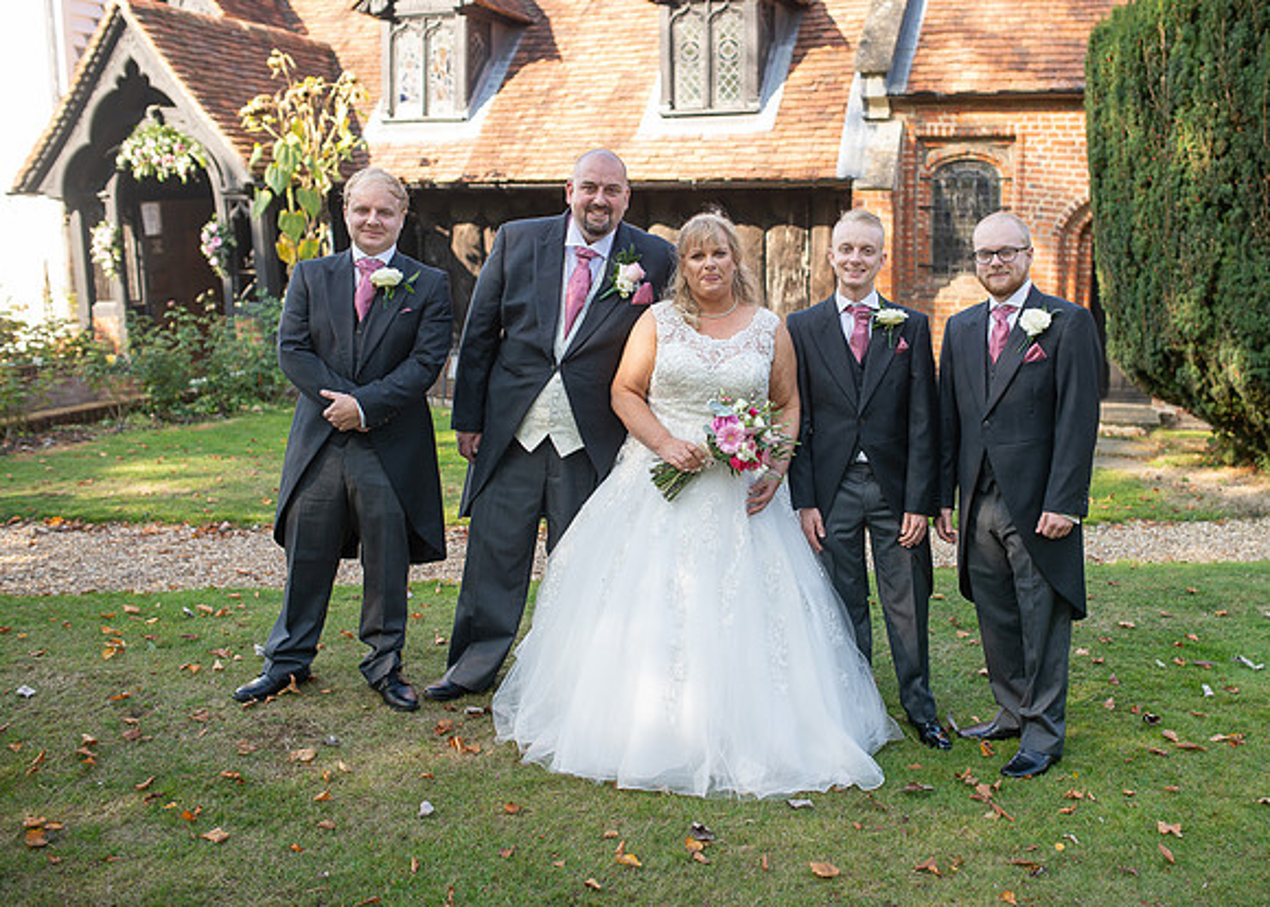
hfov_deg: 48.3
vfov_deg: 35.6
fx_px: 1410
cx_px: 726
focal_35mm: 39
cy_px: 424
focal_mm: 35
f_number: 2.8
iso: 100
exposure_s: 1/320
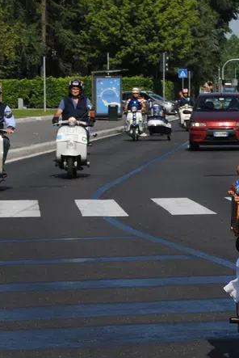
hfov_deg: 6.1
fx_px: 2221
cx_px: 258
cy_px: 179
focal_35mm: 223
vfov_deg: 9.2
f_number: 8
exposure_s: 1/250
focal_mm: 55
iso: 100
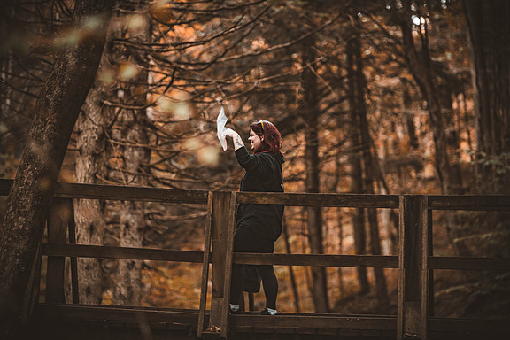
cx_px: 255
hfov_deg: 13.2
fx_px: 2210
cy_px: 170
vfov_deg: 8.8
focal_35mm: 156
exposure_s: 1/160
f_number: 2.8
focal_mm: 155
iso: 1000
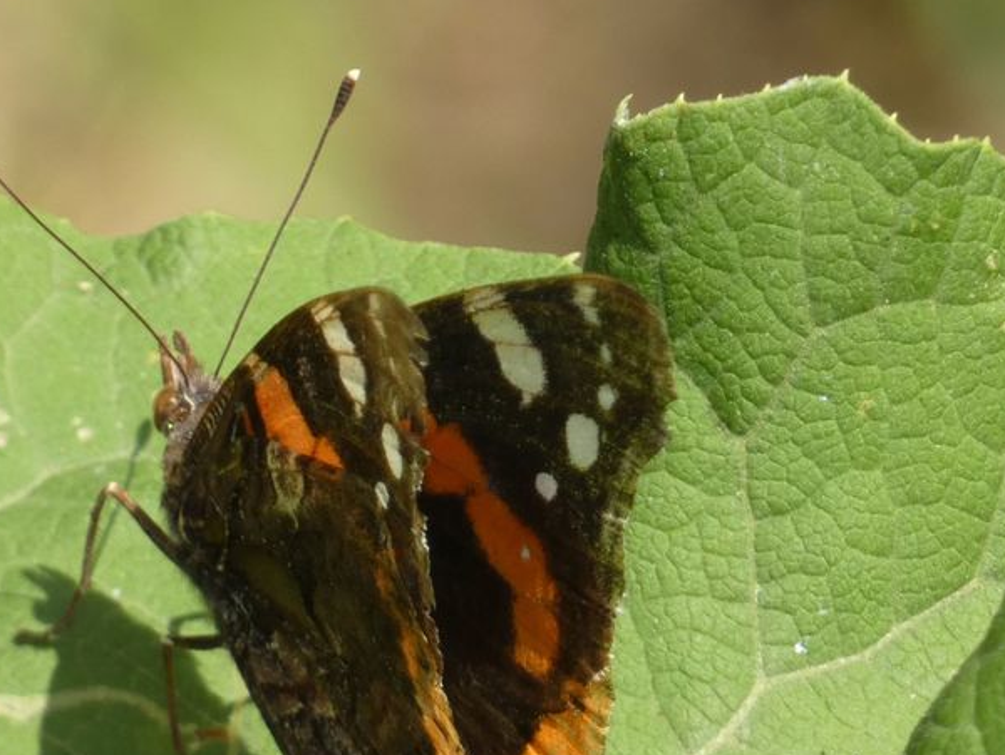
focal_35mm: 939
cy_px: 509
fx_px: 27284
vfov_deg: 1.6
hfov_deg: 2.1
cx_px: 399
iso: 80
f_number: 5.6
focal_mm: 118.5
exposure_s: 1/125
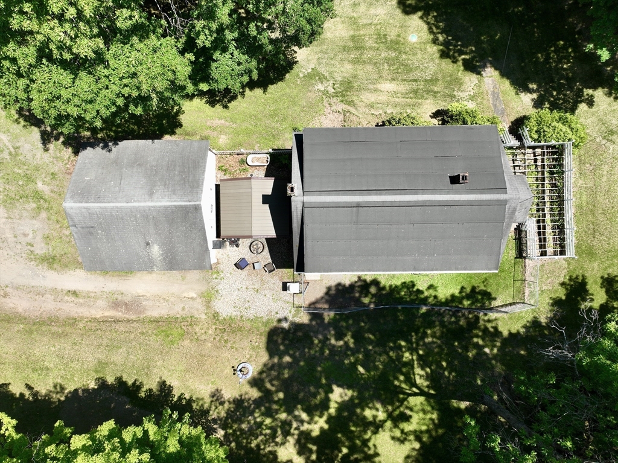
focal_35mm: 24
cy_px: 232
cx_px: 309
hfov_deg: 71.6
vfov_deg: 56.8
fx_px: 428
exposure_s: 1/1000
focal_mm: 12.29
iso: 110
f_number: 2.8
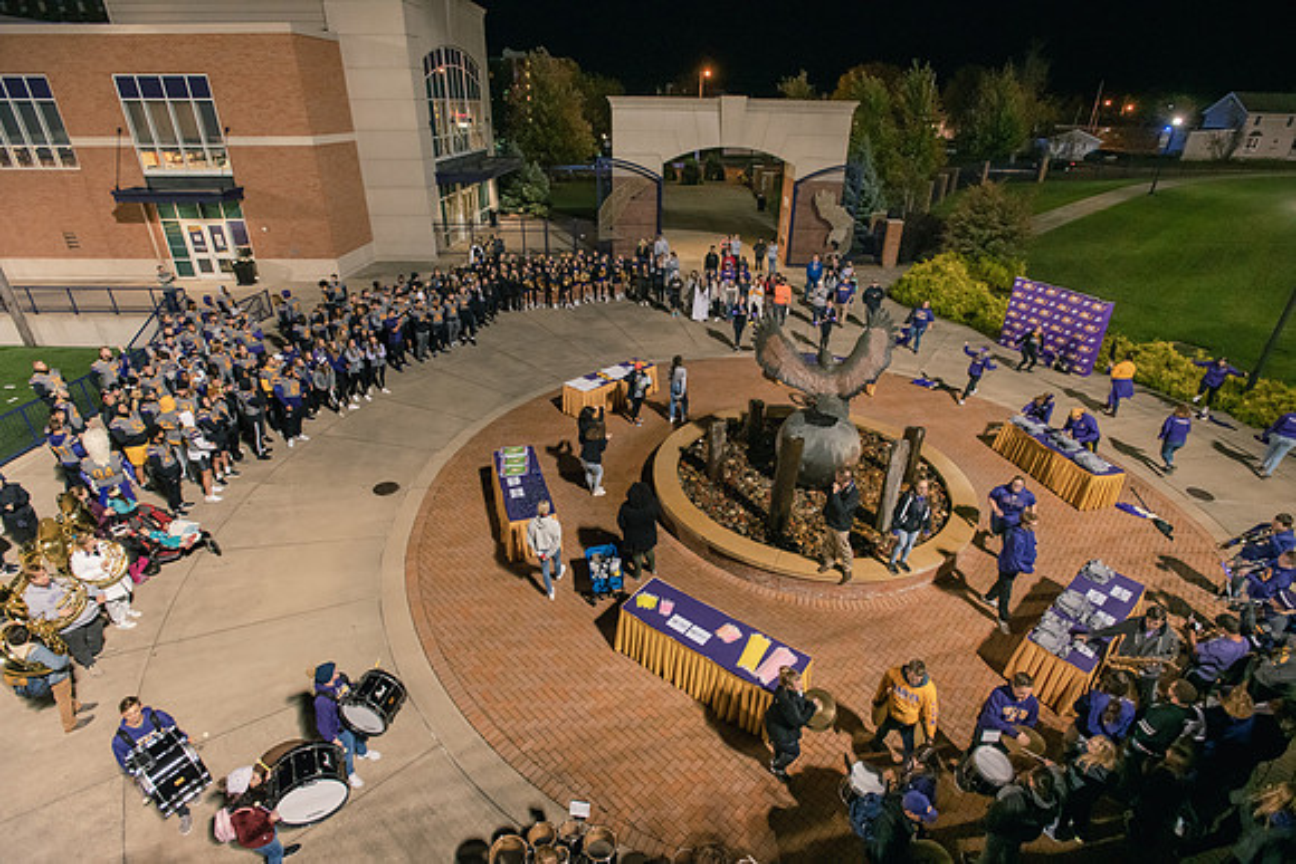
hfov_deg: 93.3
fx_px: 612
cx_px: 648
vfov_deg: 70.5
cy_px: 432
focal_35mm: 17
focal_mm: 17
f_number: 4.5
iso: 2500
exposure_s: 1/60
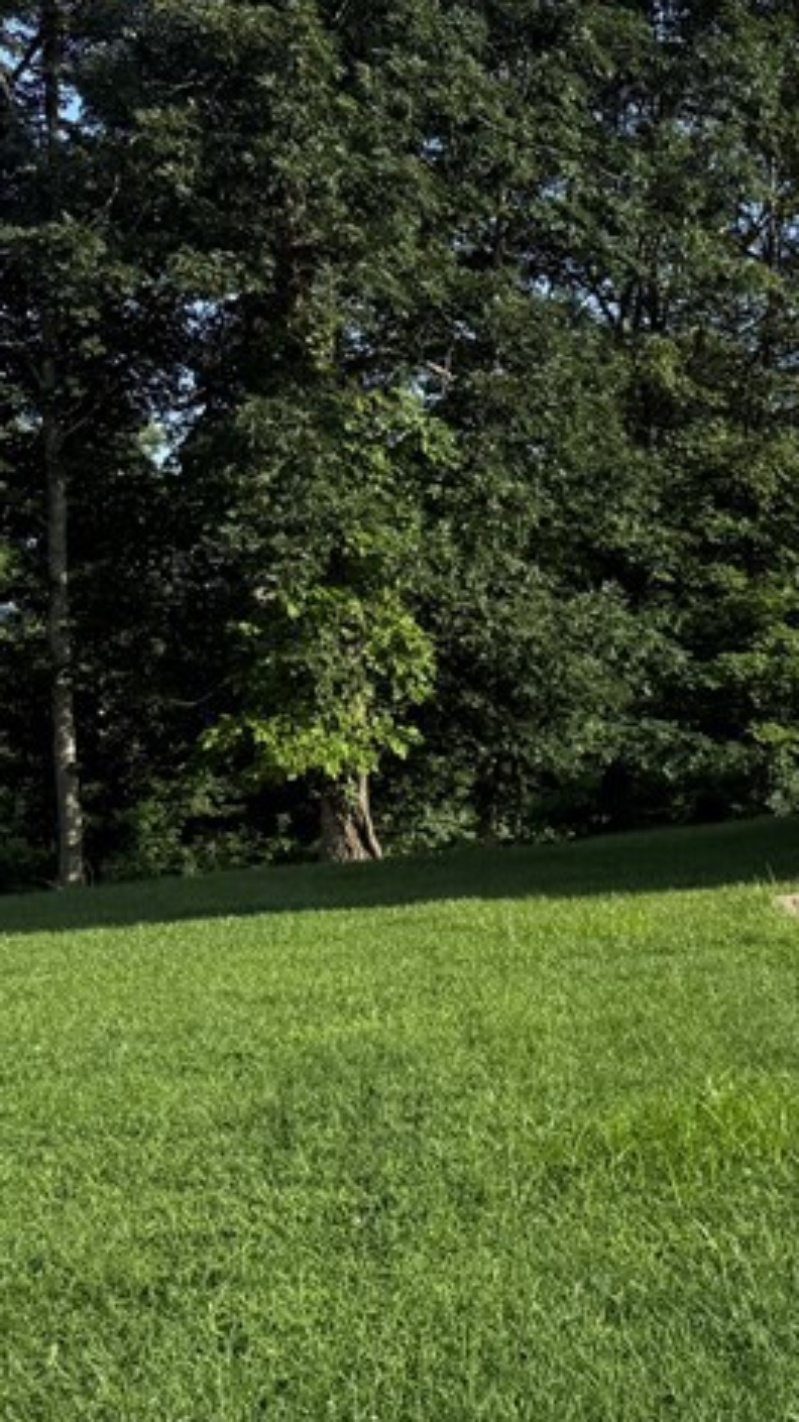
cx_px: 1447
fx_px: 2149
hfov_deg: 17.2
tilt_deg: -1.4
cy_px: 702
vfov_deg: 36.6
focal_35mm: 57
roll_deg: +0.1
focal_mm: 6.76
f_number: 1.78
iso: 80
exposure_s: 1/4167
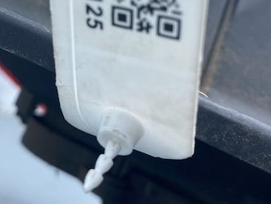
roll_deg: -20.7
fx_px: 400
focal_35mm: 51
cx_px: 91
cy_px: 12
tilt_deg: +11.5
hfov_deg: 37.1
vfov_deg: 27.4
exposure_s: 1/475
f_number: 1.8
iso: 32
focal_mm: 4.25
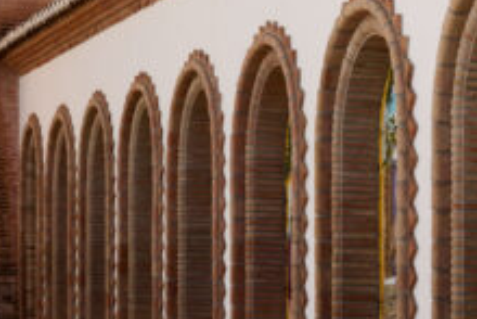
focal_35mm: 127
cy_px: 183
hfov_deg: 14.8
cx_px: 744
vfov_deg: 10.8
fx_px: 1684
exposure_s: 1/160
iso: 100
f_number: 11
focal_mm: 40
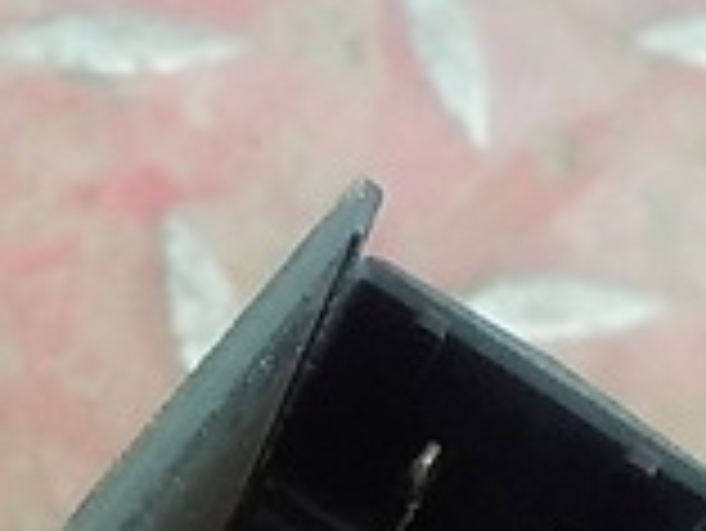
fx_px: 2490
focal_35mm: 122
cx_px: 333
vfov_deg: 11.4
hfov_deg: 16.1
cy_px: 909
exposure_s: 1/50
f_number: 3.3
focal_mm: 4.1
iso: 800
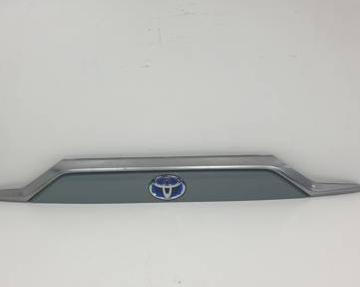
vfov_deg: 51.5
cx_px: 168
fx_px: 298
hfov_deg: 62.2
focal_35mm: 28
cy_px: 144
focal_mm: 4.3
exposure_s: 1/265
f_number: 2.4
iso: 50
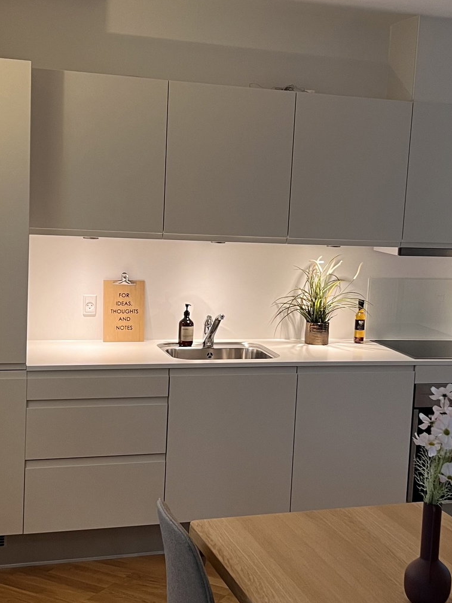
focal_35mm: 55
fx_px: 958
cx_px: 277
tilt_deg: -8.1
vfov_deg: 34.9
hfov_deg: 26.5
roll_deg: -3.1
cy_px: 305
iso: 125
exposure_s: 1/50
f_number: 1.5
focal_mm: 5.7
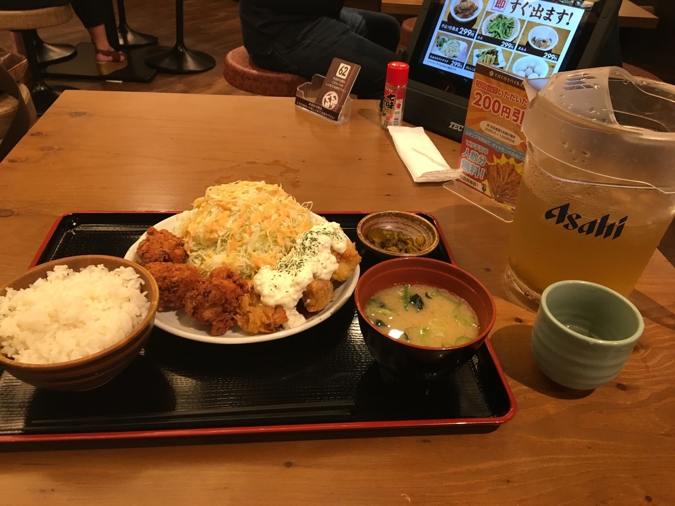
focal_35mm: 29
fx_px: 565
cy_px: 253
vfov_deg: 48.2
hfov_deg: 61.7
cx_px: 338
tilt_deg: -35.1
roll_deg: -2.9
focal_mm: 4.15
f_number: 2.2
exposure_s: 1/30
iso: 80
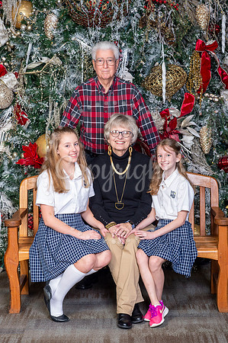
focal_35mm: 85
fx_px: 809
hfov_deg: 16.0
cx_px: 114
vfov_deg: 23.9
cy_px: 172
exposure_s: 1/125
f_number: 8
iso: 400
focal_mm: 85
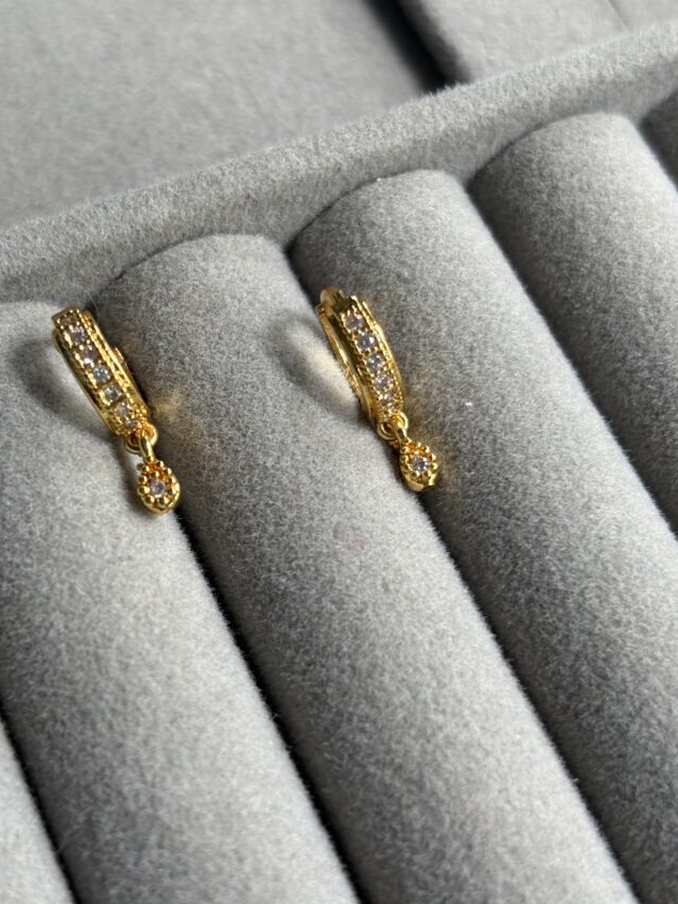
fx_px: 1645
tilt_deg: -63.2
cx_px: 297
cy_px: 447
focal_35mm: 63
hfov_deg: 23.3
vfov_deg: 30.7
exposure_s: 1/122
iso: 32
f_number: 1.6
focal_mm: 5.96
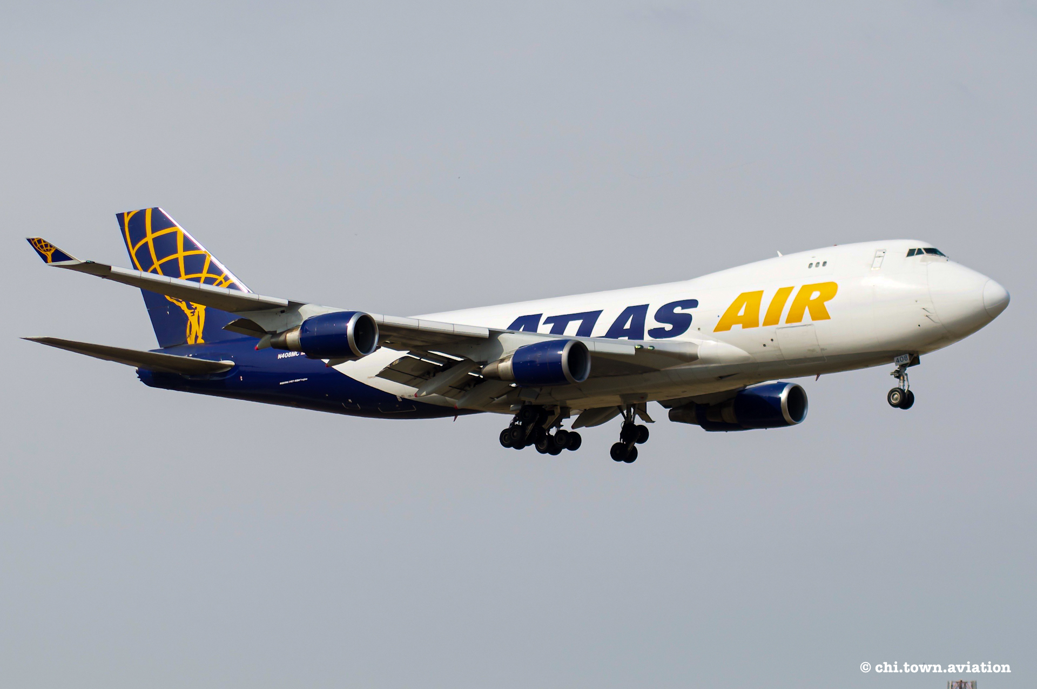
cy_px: 344
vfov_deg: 10.7
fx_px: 3669
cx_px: 518
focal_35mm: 128
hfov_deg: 16.1
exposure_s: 1/1600
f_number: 5.6
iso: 200
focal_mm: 85
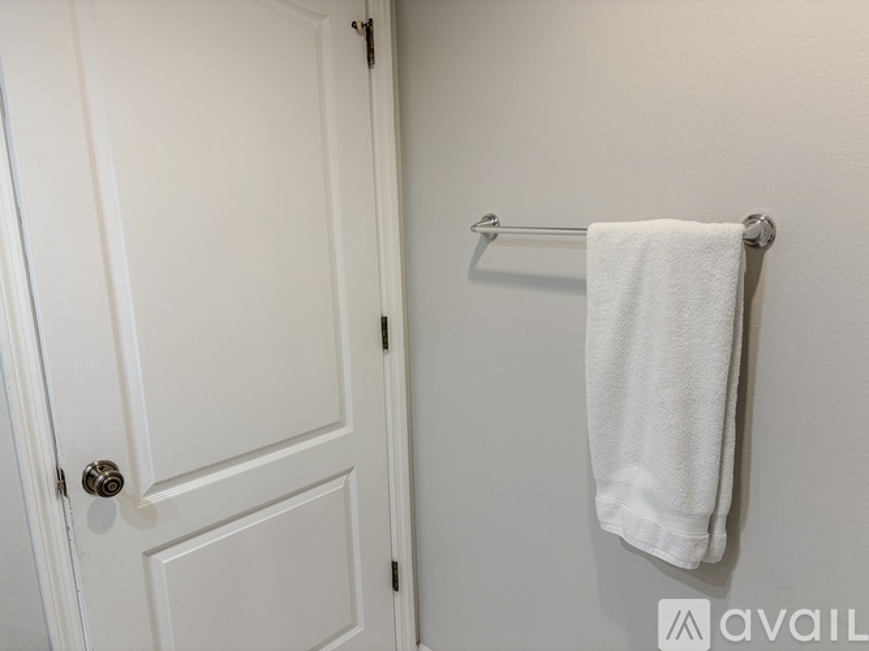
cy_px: 326
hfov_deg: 67.3
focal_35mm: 26
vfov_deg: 53.0
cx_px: 434
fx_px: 653
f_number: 1.6
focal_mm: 5.96
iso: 80
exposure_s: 1/60
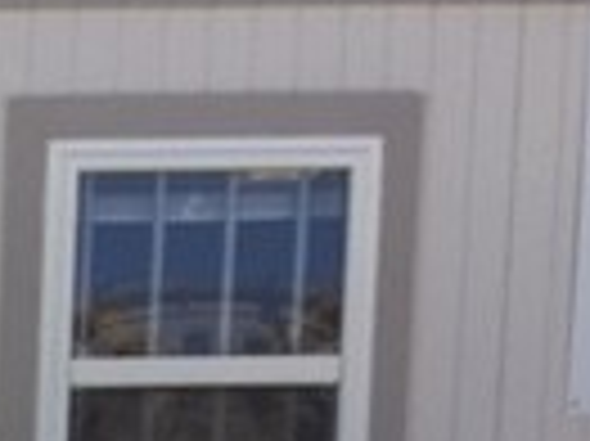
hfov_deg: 12.0
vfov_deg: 9.4
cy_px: 1044
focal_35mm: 142
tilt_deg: -7.5
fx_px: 2418
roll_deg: -0.6
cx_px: -676
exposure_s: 1/1582
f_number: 2.2
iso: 32
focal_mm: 4.15
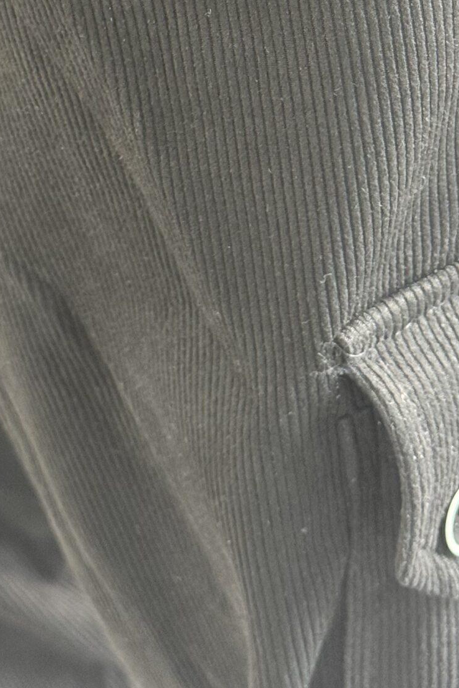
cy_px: -51
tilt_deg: -13.2
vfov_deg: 17.3
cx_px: 222
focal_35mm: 115
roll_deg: -0.1
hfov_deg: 11.9
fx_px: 2199
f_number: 1.78
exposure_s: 1/40
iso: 320
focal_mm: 6.76
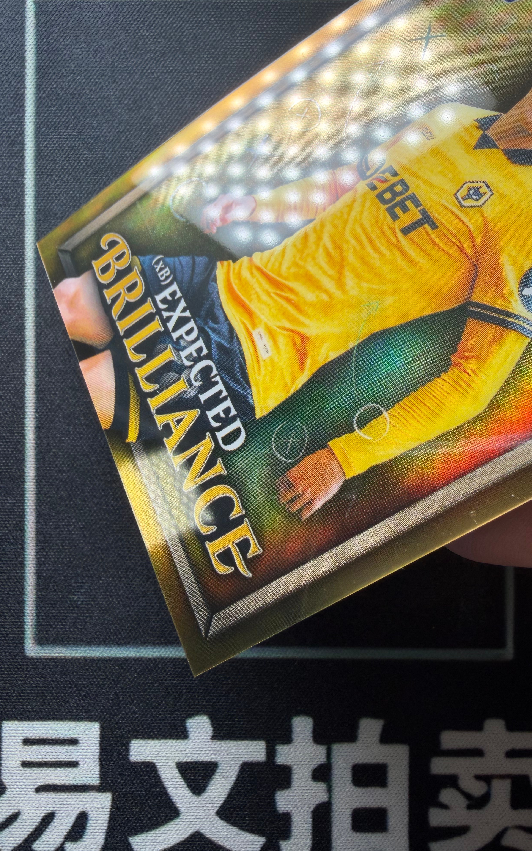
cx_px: 262
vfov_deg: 70.4
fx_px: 603
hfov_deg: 47.6
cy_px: 425
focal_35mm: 26
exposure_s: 1/204
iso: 40
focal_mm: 2.22
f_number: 2.2
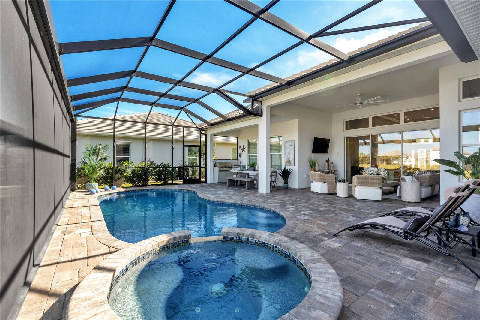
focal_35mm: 16
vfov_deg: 73.7
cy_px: 160
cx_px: 240
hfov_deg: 96.7
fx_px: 213
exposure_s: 1/40
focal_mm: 16
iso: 50
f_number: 7.1
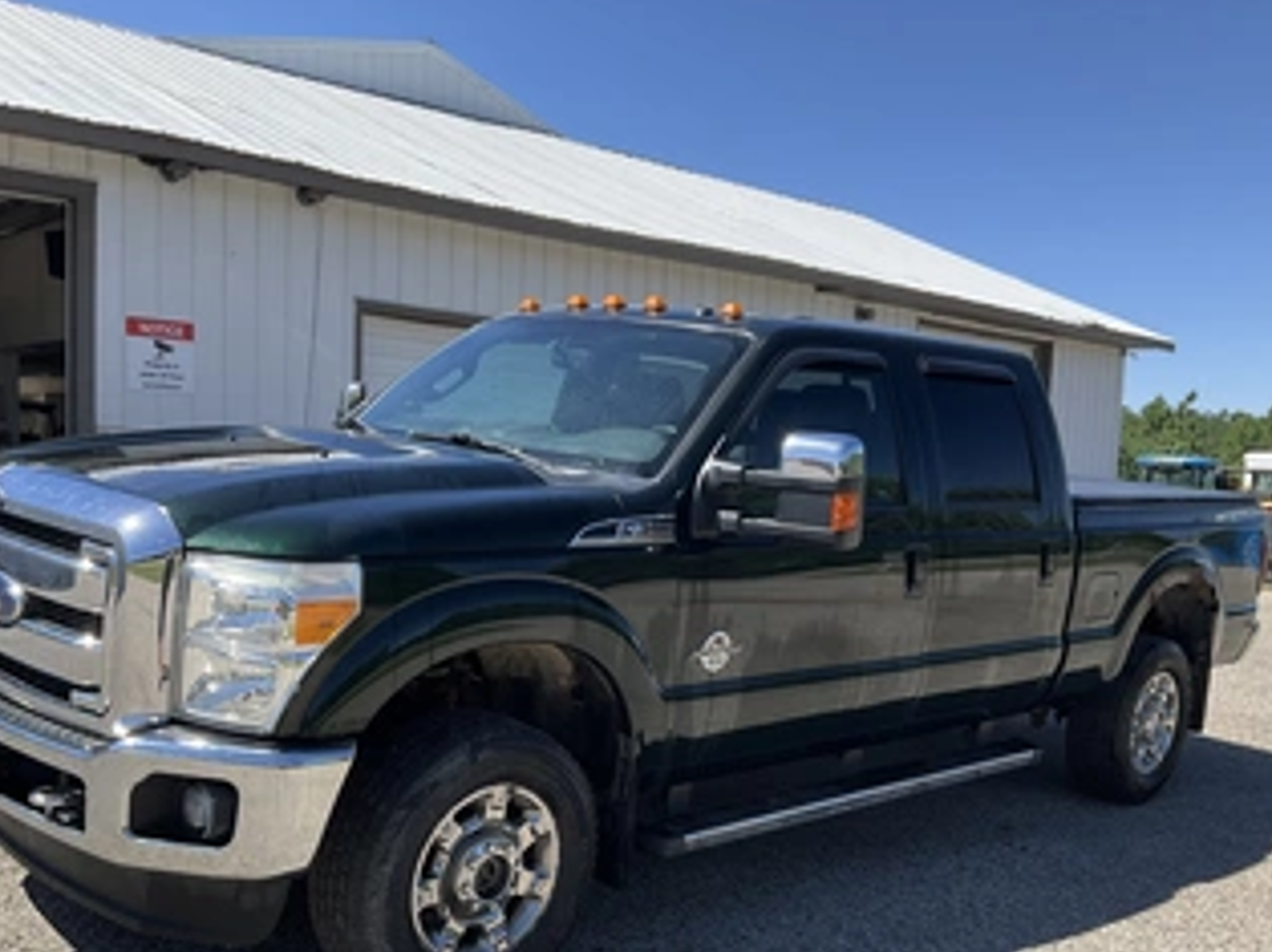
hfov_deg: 50.2
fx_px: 1359
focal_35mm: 37
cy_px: 596
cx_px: 612
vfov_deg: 38.4
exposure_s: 1/1279
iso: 25
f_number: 1.8
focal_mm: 3
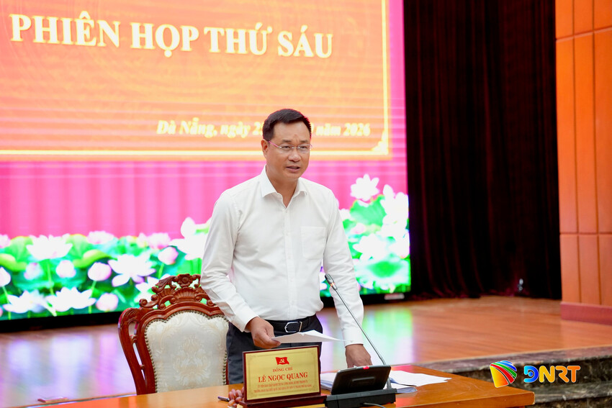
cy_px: 204
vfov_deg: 19.5
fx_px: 1190
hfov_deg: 28.8
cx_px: 306
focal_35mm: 70
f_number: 3.2
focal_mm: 70
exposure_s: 1/250
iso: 3200
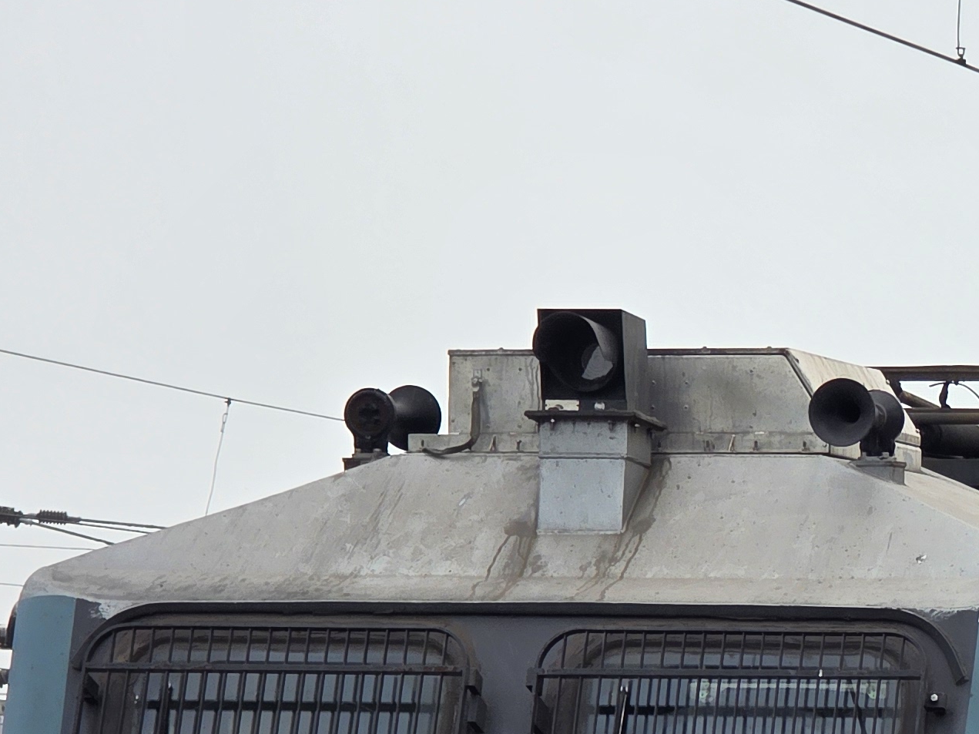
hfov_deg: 5.4
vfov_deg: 4.1
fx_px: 10237
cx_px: 1240
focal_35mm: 362
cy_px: 1058
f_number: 3.4
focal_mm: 18.6
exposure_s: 1/650
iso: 64
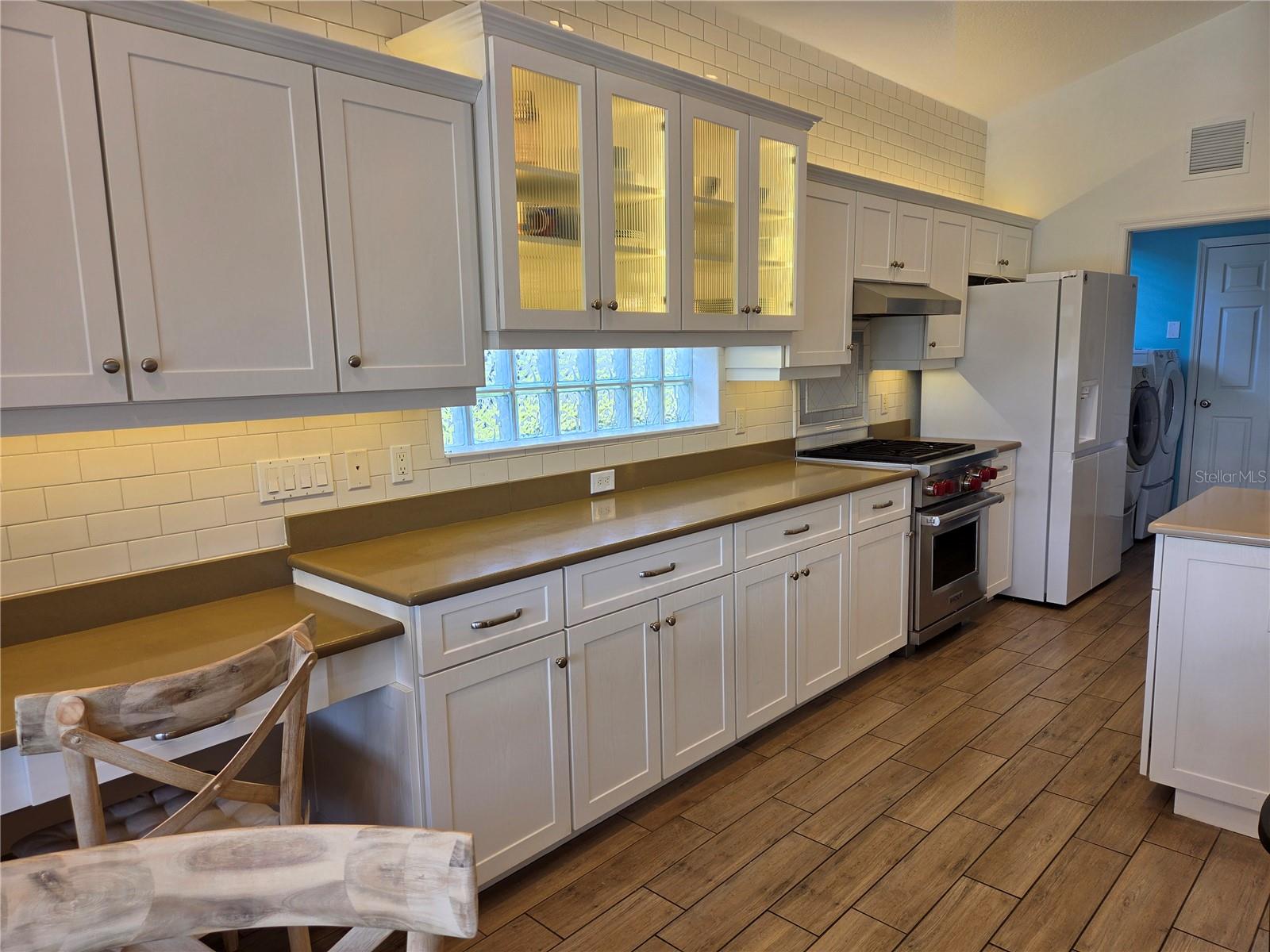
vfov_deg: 58.9
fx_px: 844
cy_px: 476
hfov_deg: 73.9
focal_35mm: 23
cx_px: 635
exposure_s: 1/120
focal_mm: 5.4
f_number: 1.8
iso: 40
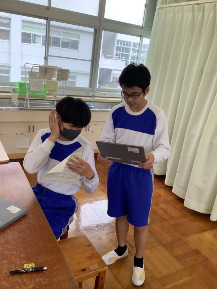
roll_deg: -6.6
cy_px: 144
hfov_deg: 45.5
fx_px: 259
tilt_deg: -19.8
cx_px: 108
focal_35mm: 31
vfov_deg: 58.3
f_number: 2.4
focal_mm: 3.3
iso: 40
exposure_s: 1/120
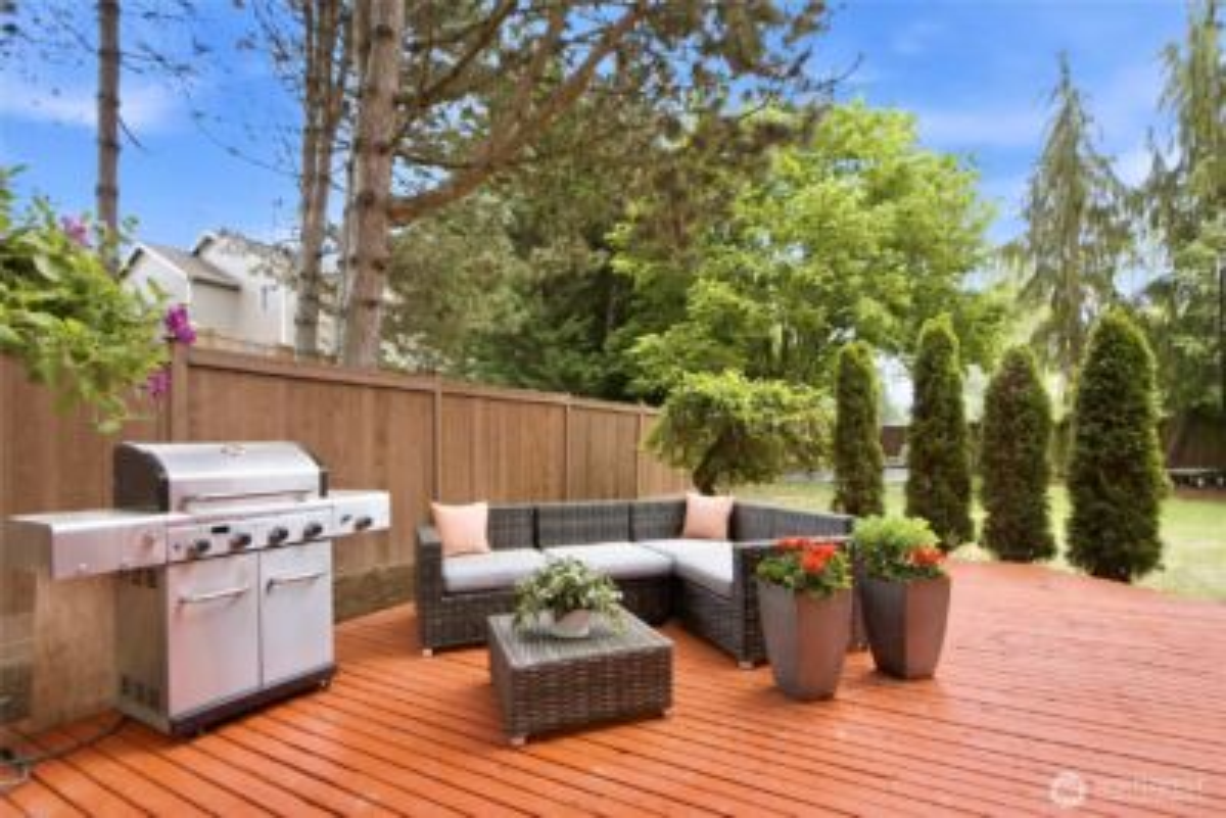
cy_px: 409
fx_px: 579
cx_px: 613
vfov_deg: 70.5
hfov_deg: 93.3
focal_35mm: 17
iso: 500
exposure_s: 1/40
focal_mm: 17
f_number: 9
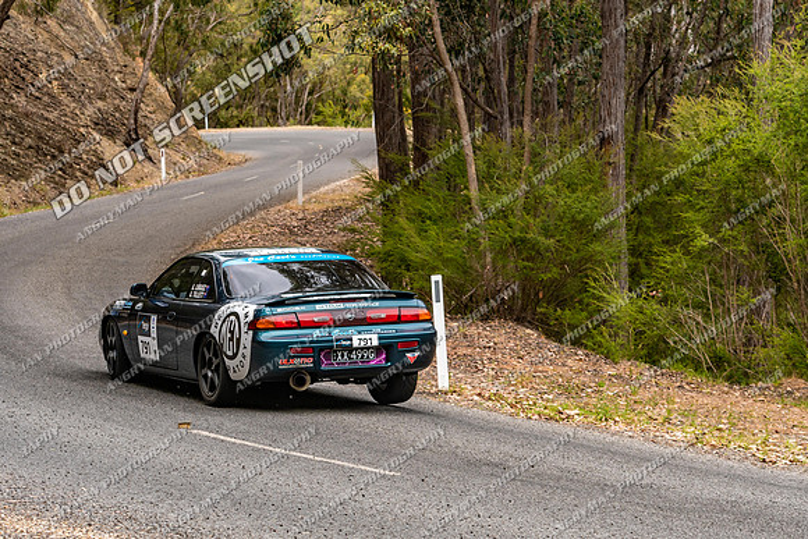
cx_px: 404
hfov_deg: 19.5
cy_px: 270
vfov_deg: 13.0
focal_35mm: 105
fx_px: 2357
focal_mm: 70
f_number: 4.5
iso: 250
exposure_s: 1/1250
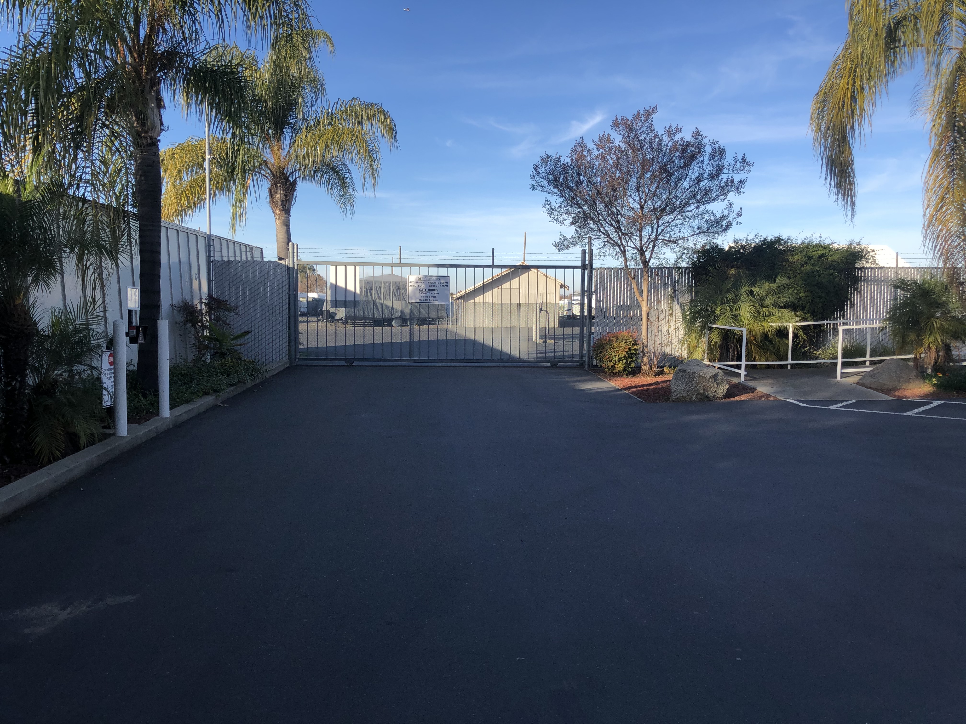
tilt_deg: -2.9
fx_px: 781
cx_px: 483
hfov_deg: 63.4
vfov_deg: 49.7
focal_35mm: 28
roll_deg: -0.6
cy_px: 362
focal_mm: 4
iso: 20
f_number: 1.8
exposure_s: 1/941
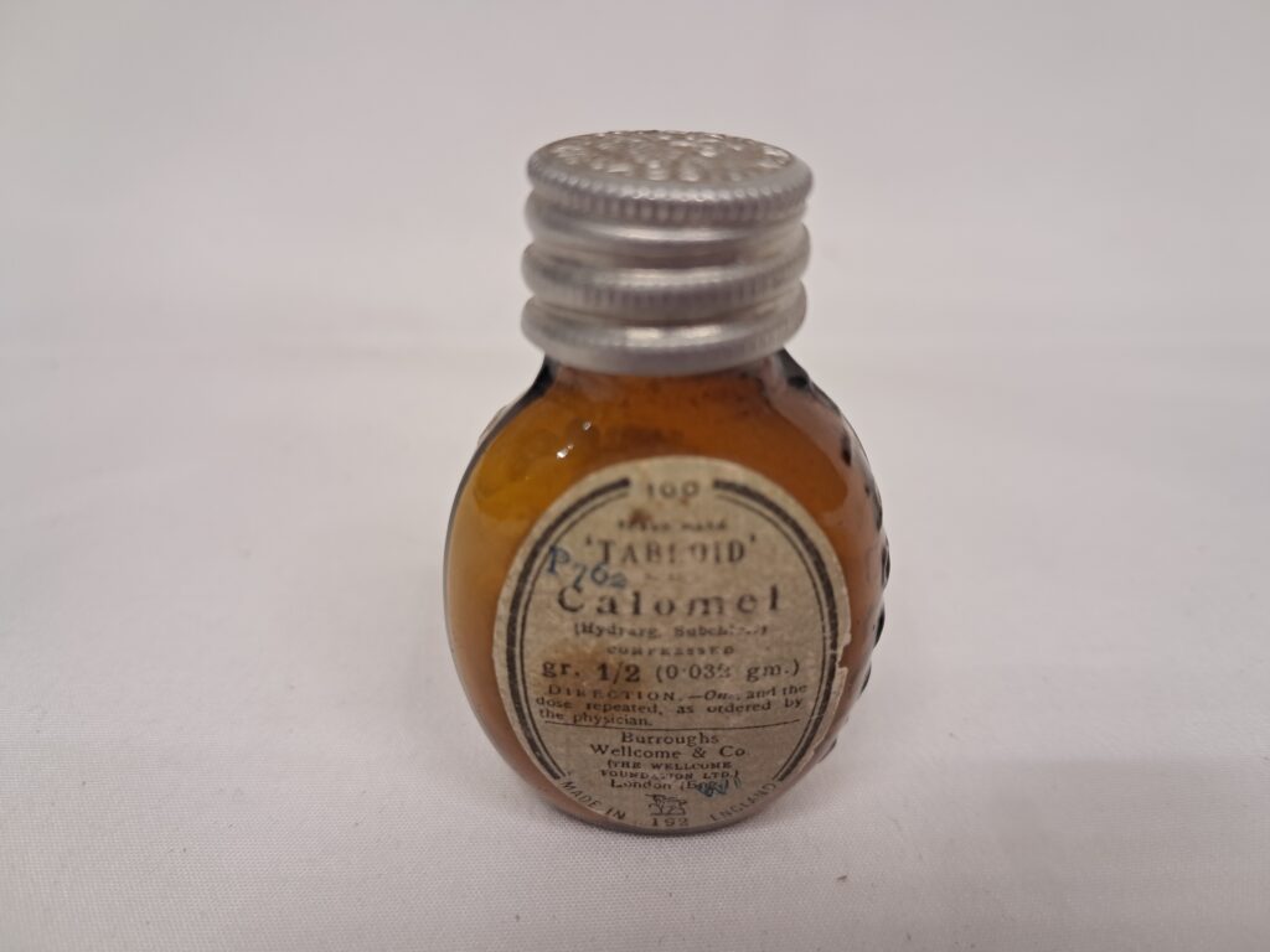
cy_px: 476
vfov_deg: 51.4
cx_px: 635
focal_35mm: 27
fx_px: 991
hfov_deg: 65.3
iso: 64
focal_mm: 4
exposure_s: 1/50
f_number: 1.8
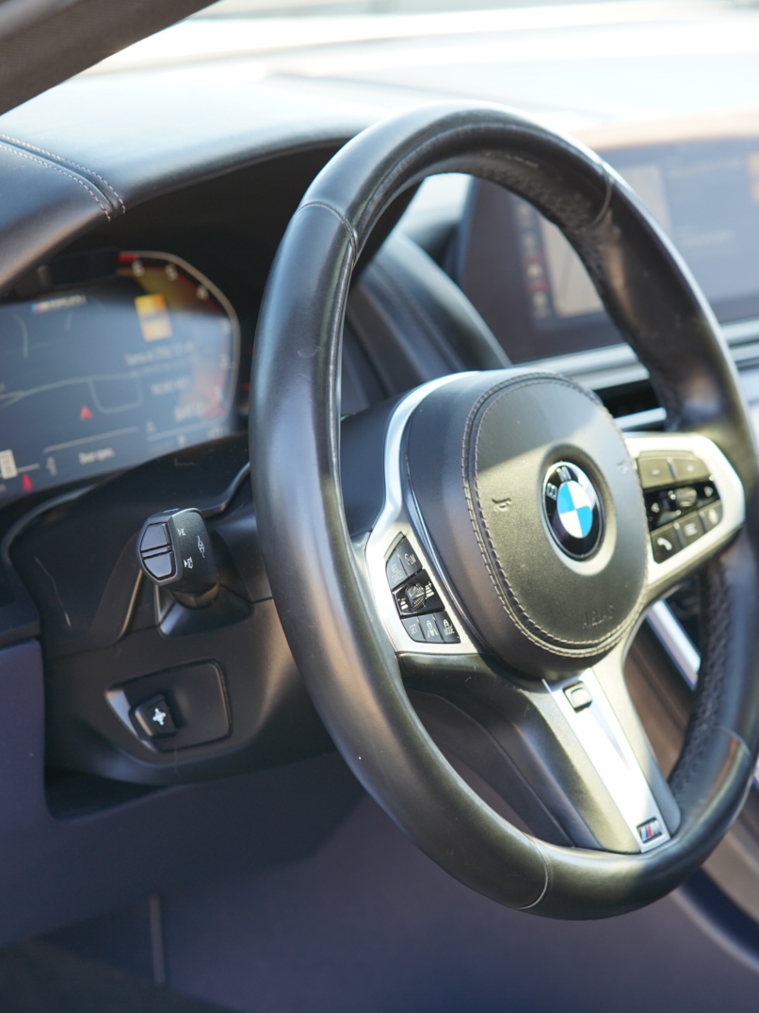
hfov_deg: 12.0
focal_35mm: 123
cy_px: 506
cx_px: 464
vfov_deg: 16.0
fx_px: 3597
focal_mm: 85
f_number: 4
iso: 320
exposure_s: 1/100
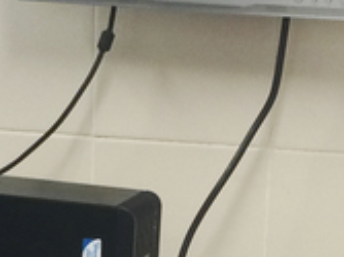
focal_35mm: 178
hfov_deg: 11.1
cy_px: 520
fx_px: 1768
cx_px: 157
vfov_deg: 7.9
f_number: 2.2
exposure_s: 1/30
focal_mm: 4.15
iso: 80
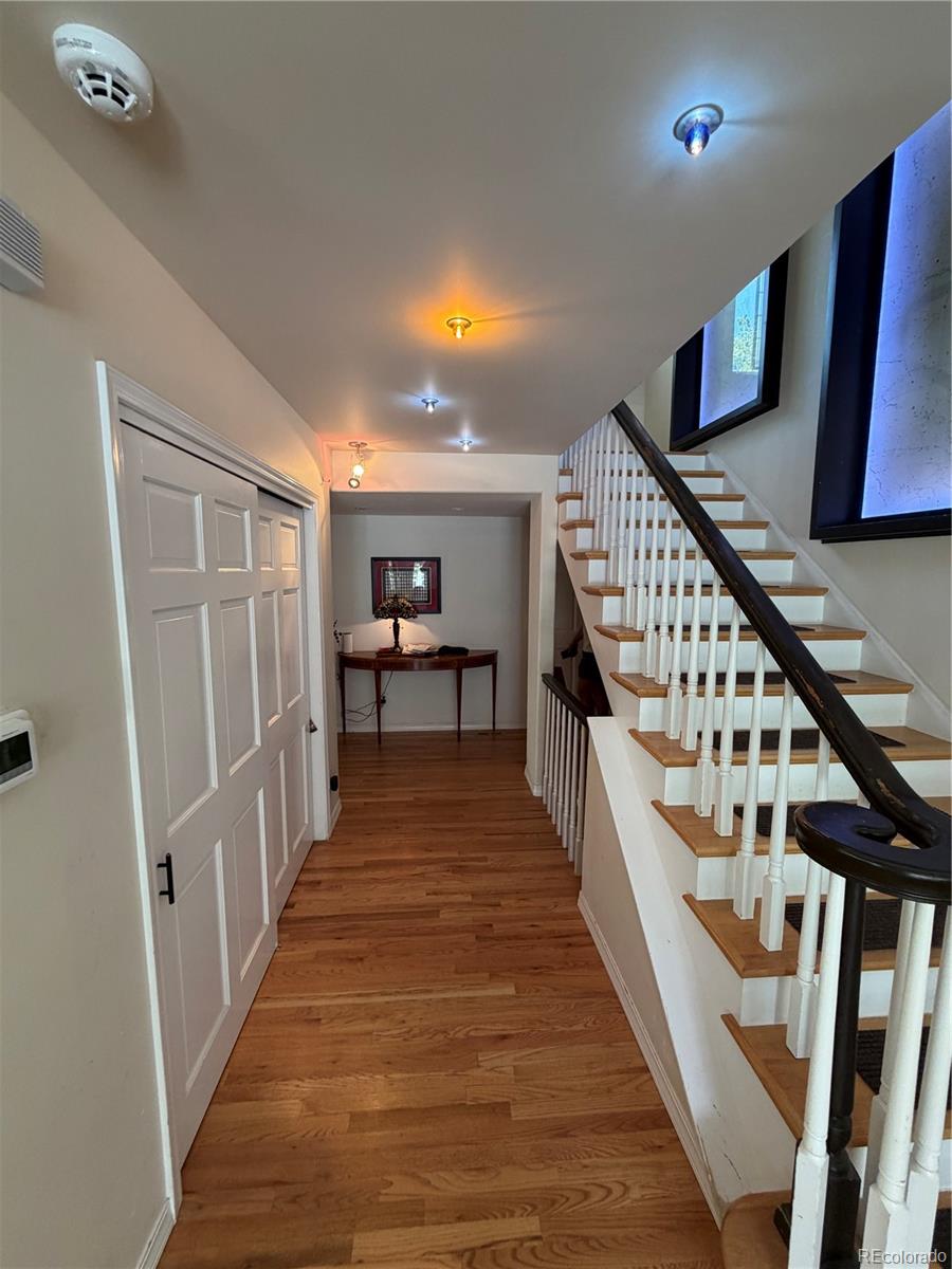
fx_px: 513
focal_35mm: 14
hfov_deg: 85.7
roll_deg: -0.1
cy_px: 634
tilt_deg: -5.4
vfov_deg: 102.1
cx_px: 476
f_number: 2.2
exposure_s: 1/60
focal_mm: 2.22
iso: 200
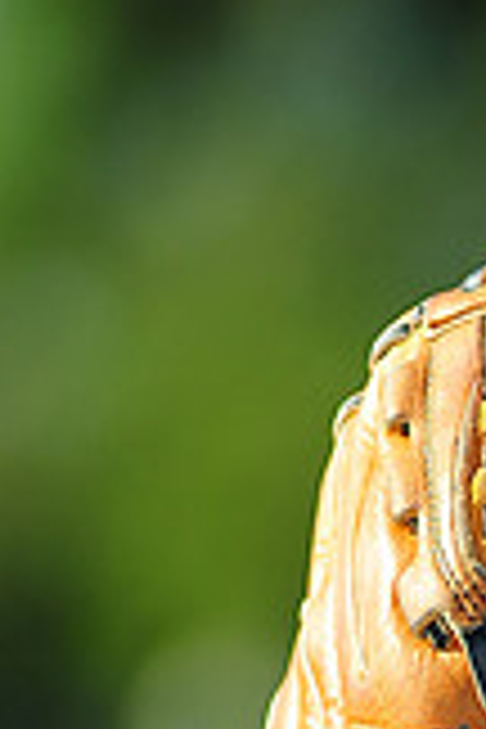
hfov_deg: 2.1
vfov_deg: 3.2
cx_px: 846
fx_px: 13080
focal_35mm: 646
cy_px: 860
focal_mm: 180
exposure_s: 1/1000
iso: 200
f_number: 4
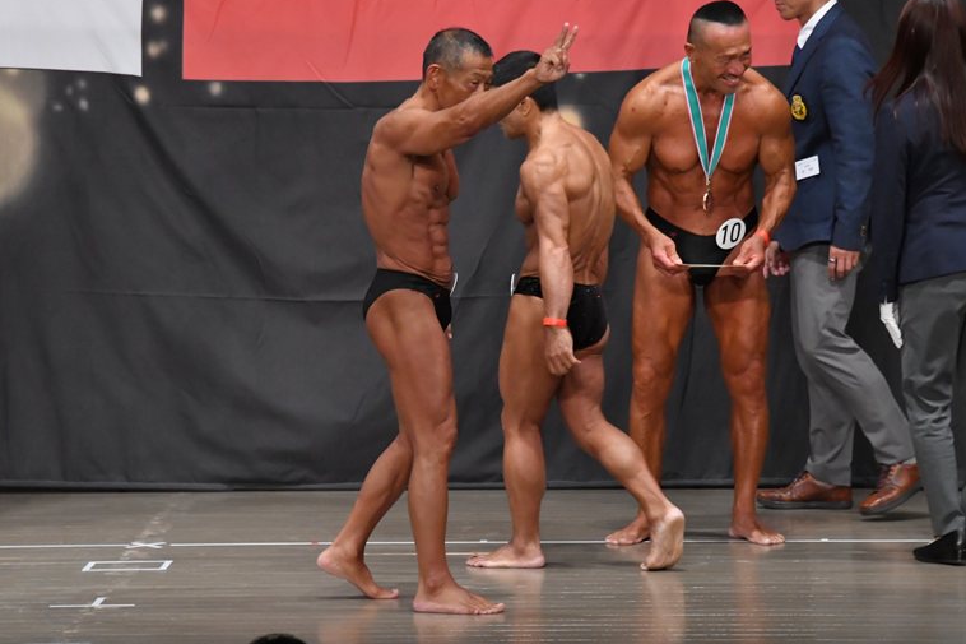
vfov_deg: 6.0
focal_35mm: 230
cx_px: 484
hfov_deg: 9.0
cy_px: 320
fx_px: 6170
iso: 5000
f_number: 5.6
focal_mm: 150
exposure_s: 1/400
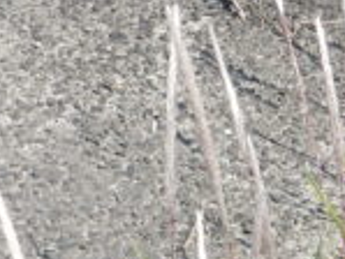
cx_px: 333
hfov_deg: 15.0
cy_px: 303
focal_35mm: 129
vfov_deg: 11.3
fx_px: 1287
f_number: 2.8
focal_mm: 4.3
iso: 125
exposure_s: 1/1250
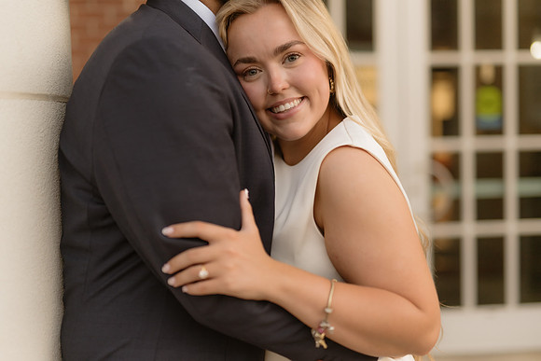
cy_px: 180
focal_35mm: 52
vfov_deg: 26.0
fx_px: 783
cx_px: 269
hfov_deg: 38.1
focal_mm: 50
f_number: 1.4
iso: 250
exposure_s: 1/160
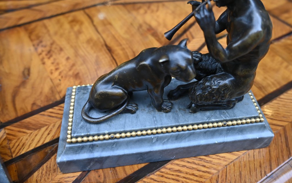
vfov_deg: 36.4
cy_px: 69
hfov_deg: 55.7
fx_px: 275
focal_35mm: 35
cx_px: 162
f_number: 4
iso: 400
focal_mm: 19
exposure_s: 1/250
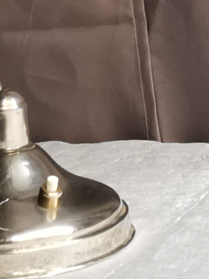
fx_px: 1006
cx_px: 82
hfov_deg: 11.9
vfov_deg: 15.1
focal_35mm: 125
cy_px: -81
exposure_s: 1/50
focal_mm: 2.26
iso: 100
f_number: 2.2
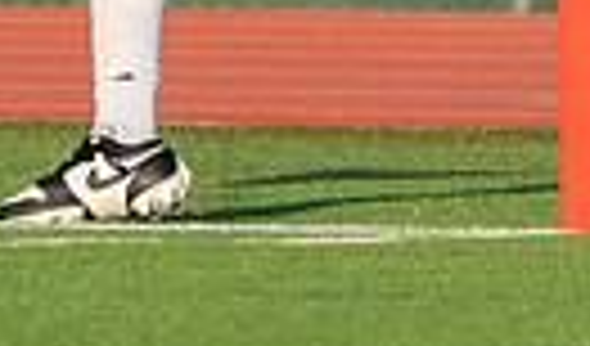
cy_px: -424
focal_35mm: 2643
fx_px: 41803
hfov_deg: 0.8
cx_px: 272
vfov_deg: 0.5
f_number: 5.6
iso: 800
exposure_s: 1/1250
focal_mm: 400
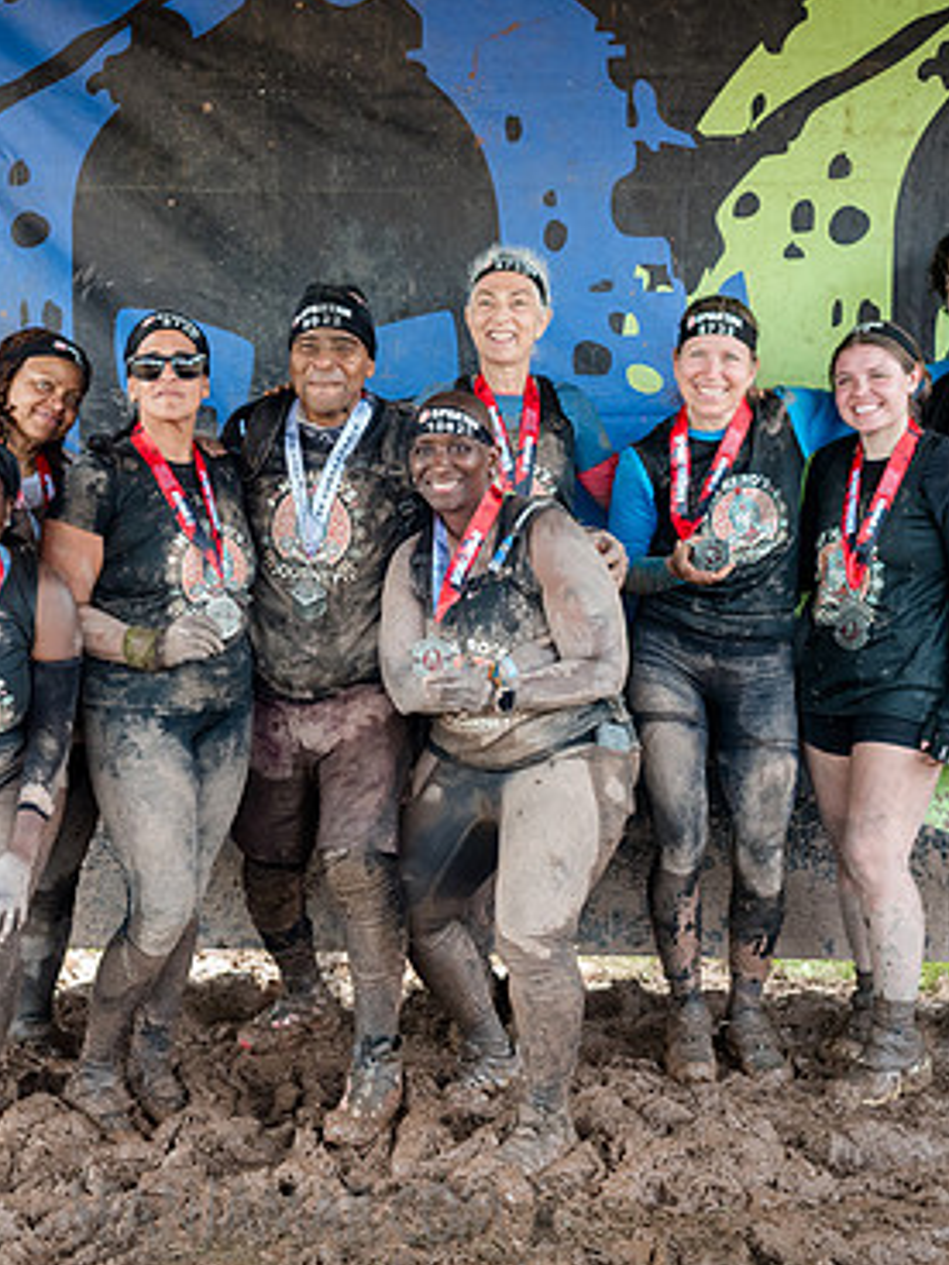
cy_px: 627
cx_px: 327
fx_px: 1937
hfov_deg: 27.4
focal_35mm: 53
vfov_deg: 36.2
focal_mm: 35
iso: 2000
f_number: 5
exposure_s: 1/400
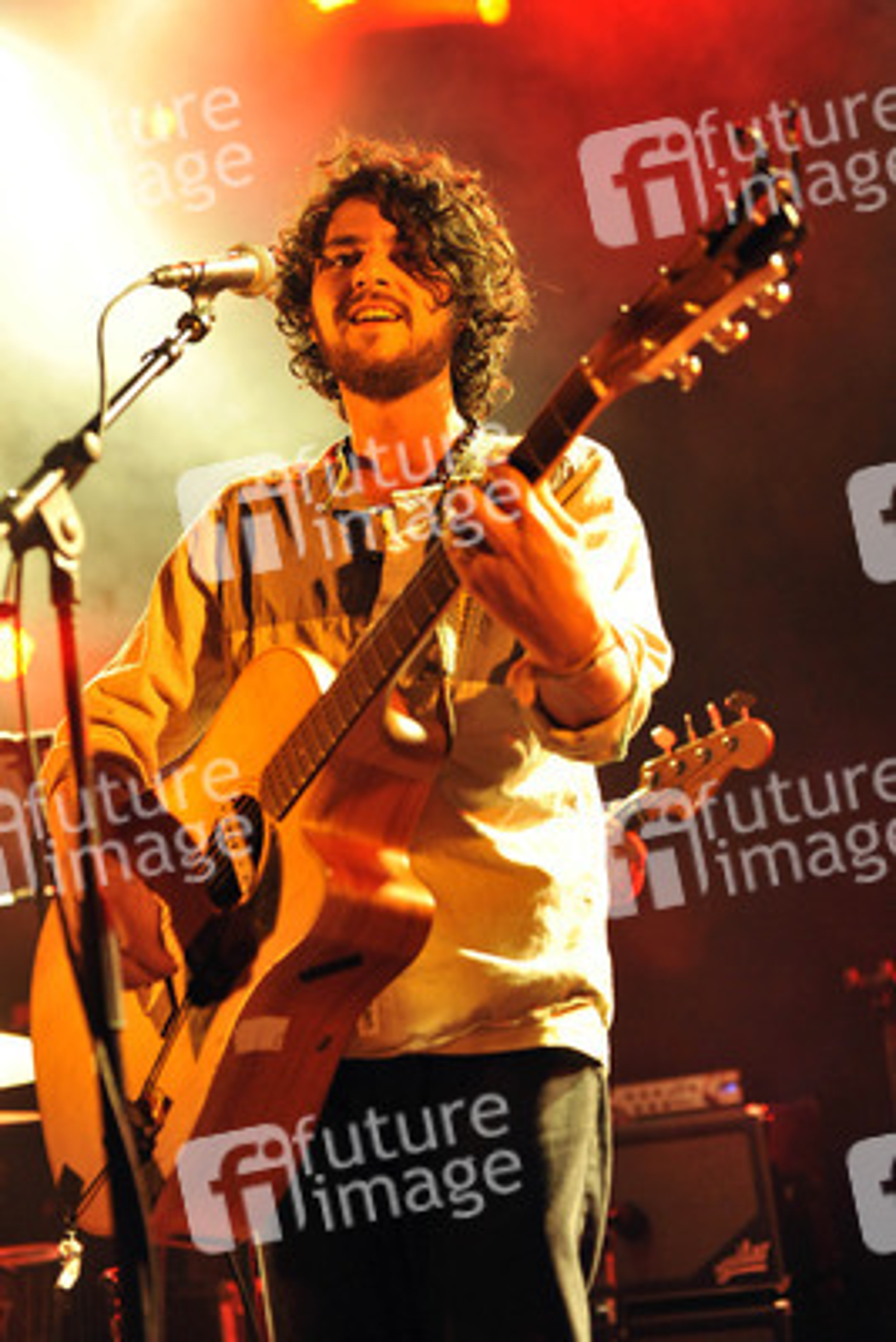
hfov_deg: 27.0
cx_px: 448
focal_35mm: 50
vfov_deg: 39.6
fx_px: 1865
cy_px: 671
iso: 2500
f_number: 2.8
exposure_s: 1/160
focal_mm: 50
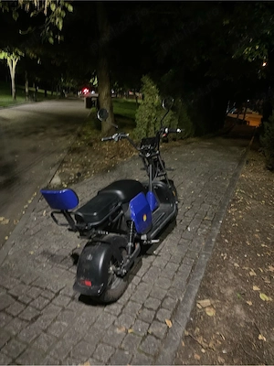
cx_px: 137
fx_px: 264
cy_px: 183
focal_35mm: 25
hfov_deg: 54.9
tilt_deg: -18.2
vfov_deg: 69.4
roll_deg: -1.3
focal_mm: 5.1
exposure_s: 1/17
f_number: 1.6
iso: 1000
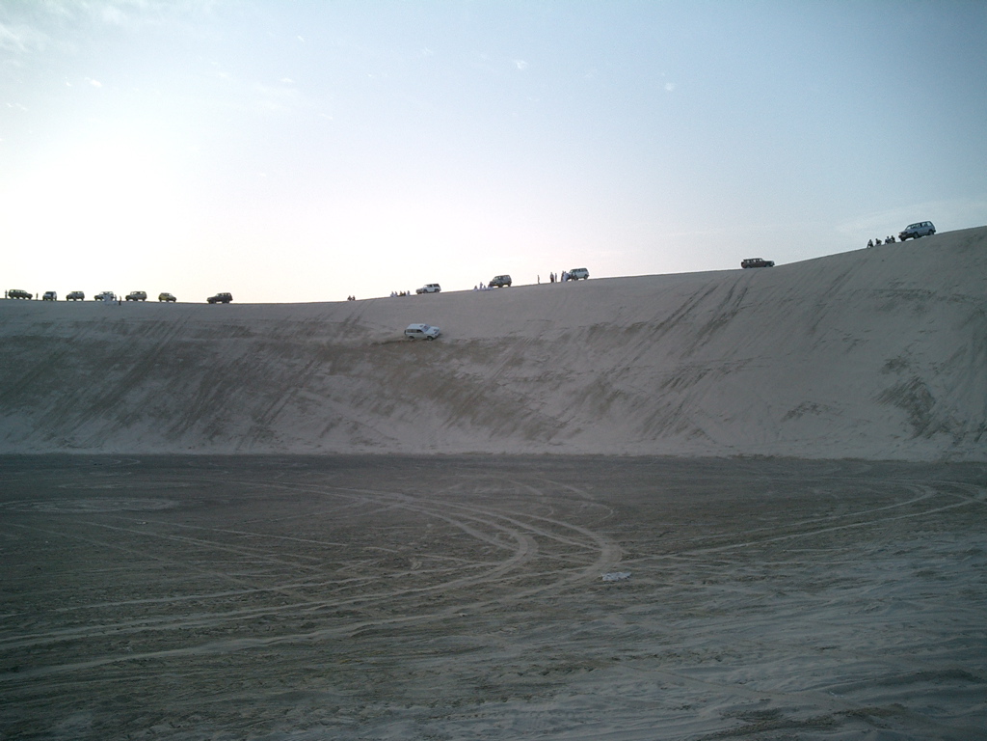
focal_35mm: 35
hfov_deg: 52.6
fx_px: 998
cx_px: 494
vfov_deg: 40.7
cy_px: 370
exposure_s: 1/250
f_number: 4.2
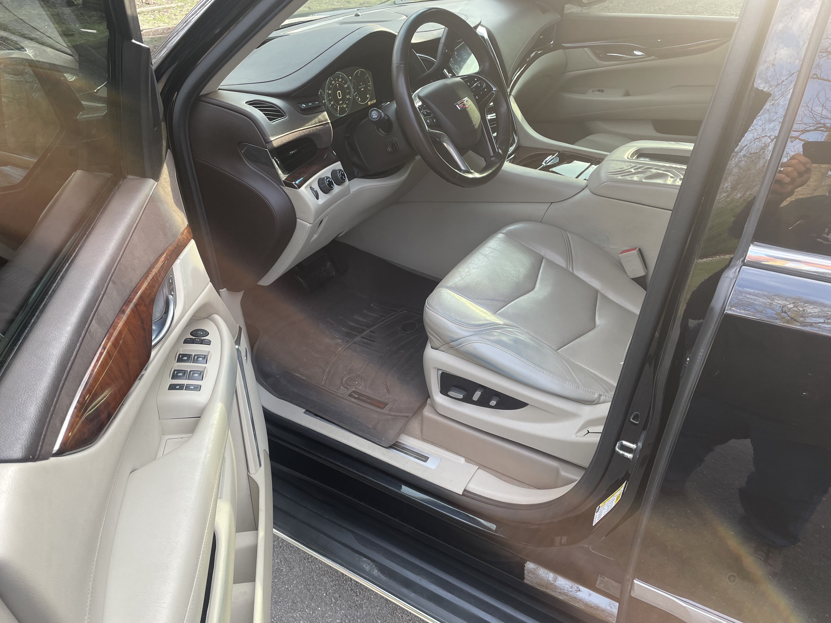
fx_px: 624
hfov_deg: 67.3
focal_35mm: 26
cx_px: 416
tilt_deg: -34.7
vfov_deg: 53.1
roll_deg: -3.5
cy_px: 312
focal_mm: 4.2
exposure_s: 1/121
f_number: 1.6
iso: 50
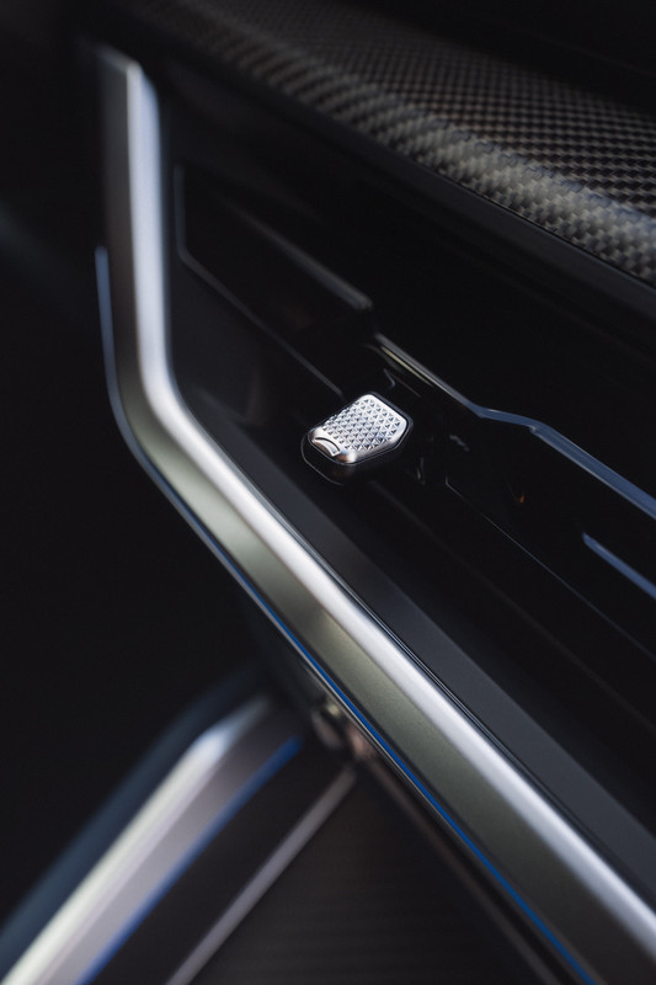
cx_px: 328
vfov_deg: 54.4
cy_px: 492
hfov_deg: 37.8
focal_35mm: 35
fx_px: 957
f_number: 4.5
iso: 800
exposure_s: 1/100
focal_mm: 35
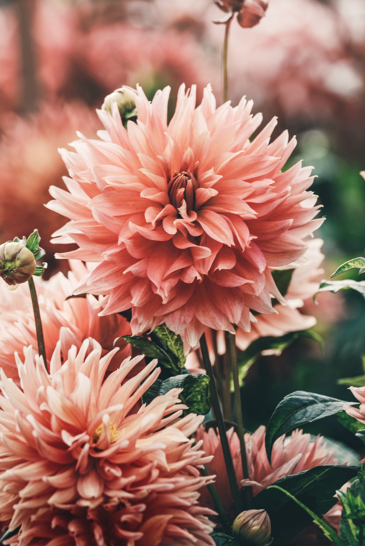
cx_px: 182
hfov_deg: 2.3
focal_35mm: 600
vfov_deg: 3.4
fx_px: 9117
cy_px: 273
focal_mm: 600
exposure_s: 1/160
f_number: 10
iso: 100
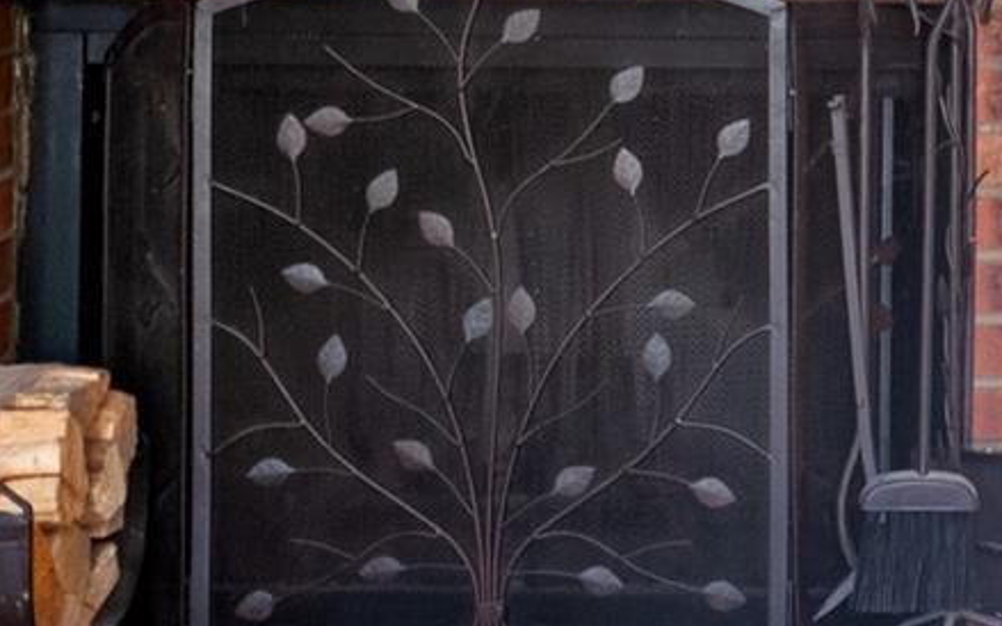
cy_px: -267
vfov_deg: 9.5
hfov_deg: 14.7
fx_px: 3658
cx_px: 1404
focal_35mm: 134
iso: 200
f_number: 4.5
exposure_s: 1/3
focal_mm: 24
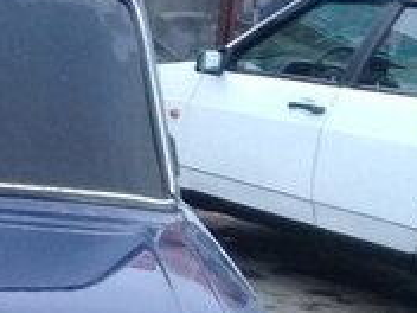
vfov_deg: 12.5
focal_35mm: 116
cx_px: -325
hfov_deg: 14.9
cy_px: 366
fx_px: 1397
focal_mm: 3.3
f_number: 2.2
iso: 125
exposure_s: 1/33
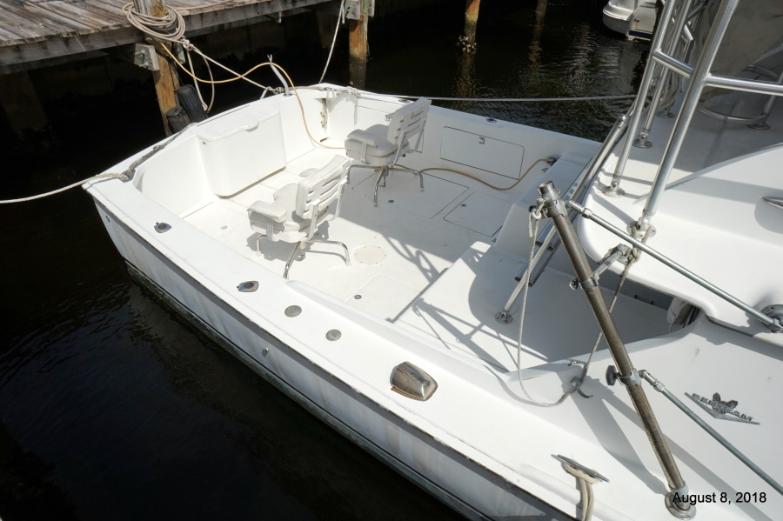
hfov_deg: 73.8
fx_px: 522
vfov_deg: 53.1
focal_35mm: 24
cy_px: 260
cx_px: 392
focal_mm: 16
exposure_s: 1/125
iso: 100
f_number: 13
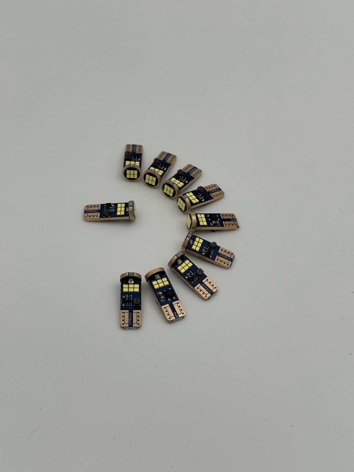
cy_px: 236
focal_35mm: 48
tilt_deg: -52.5
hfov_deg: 30.3
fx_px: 654
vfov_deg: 39.7
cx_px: 177
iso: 64
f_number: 1.78
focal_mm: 6.86
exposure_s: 1/1145
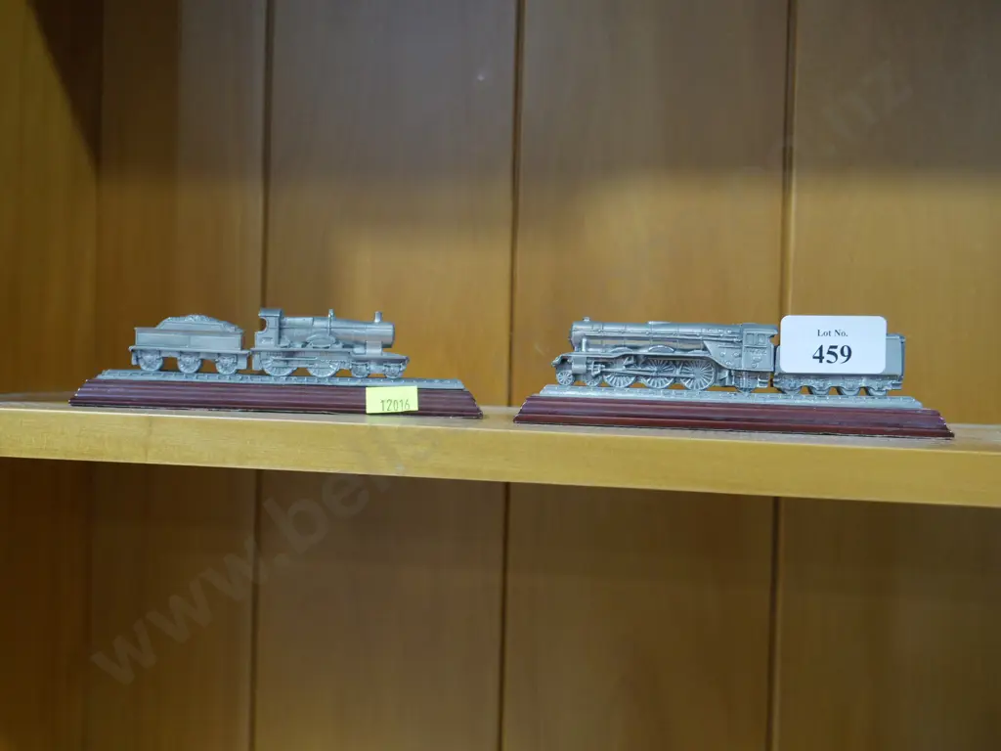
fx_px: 1215
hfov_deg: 44.8
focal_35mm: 42
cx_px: 500
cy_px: 376
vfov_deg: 34.3
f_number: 4.6
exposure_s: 1/60
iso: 2000
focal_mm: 21
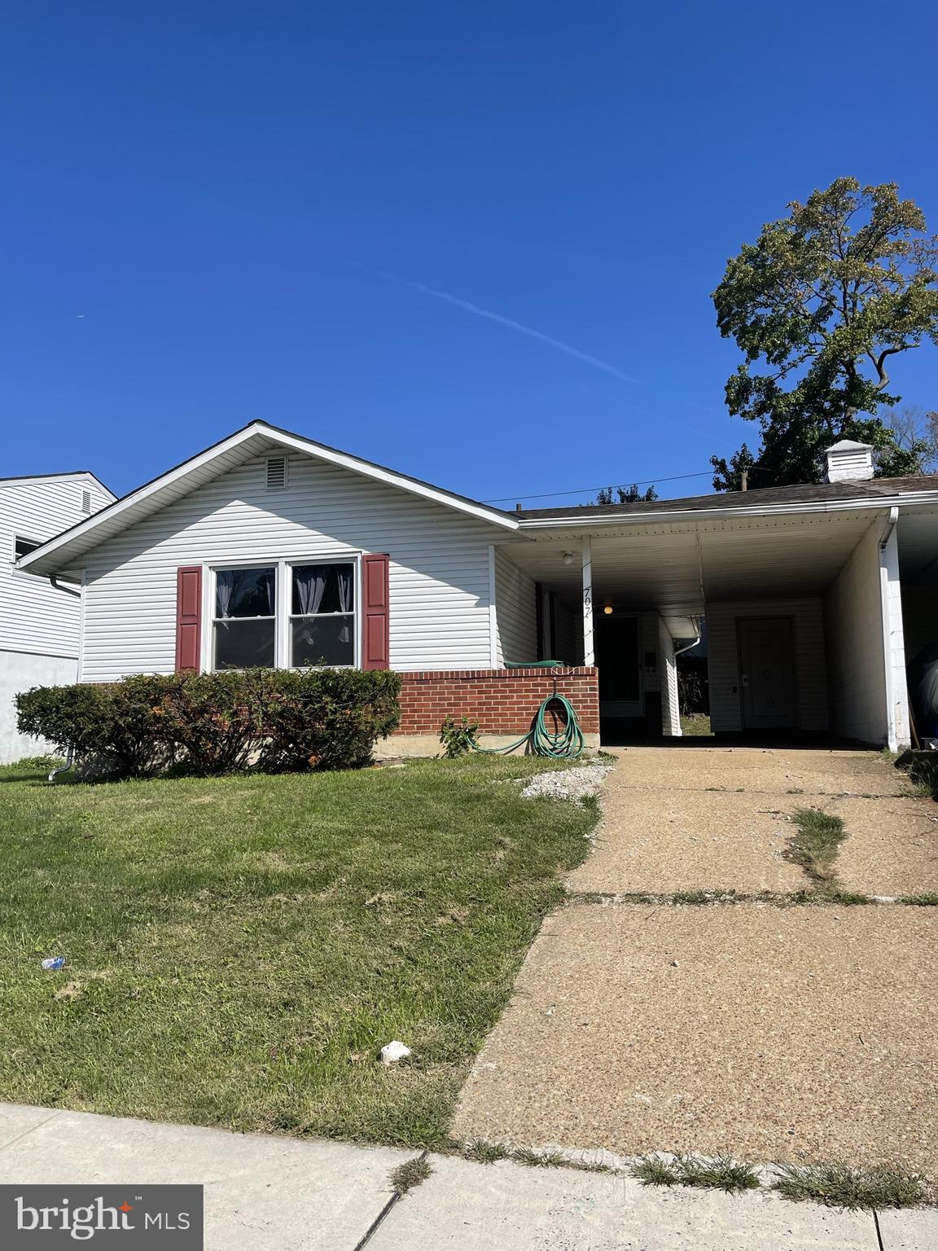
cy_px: 626
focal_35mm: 26
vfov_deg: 67.3
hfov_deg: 53.1
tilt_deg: +7.4
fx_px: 939
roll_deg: +1.1
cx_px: 469
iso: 32
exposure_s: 1/4525
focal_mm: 5.1
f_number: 1.6
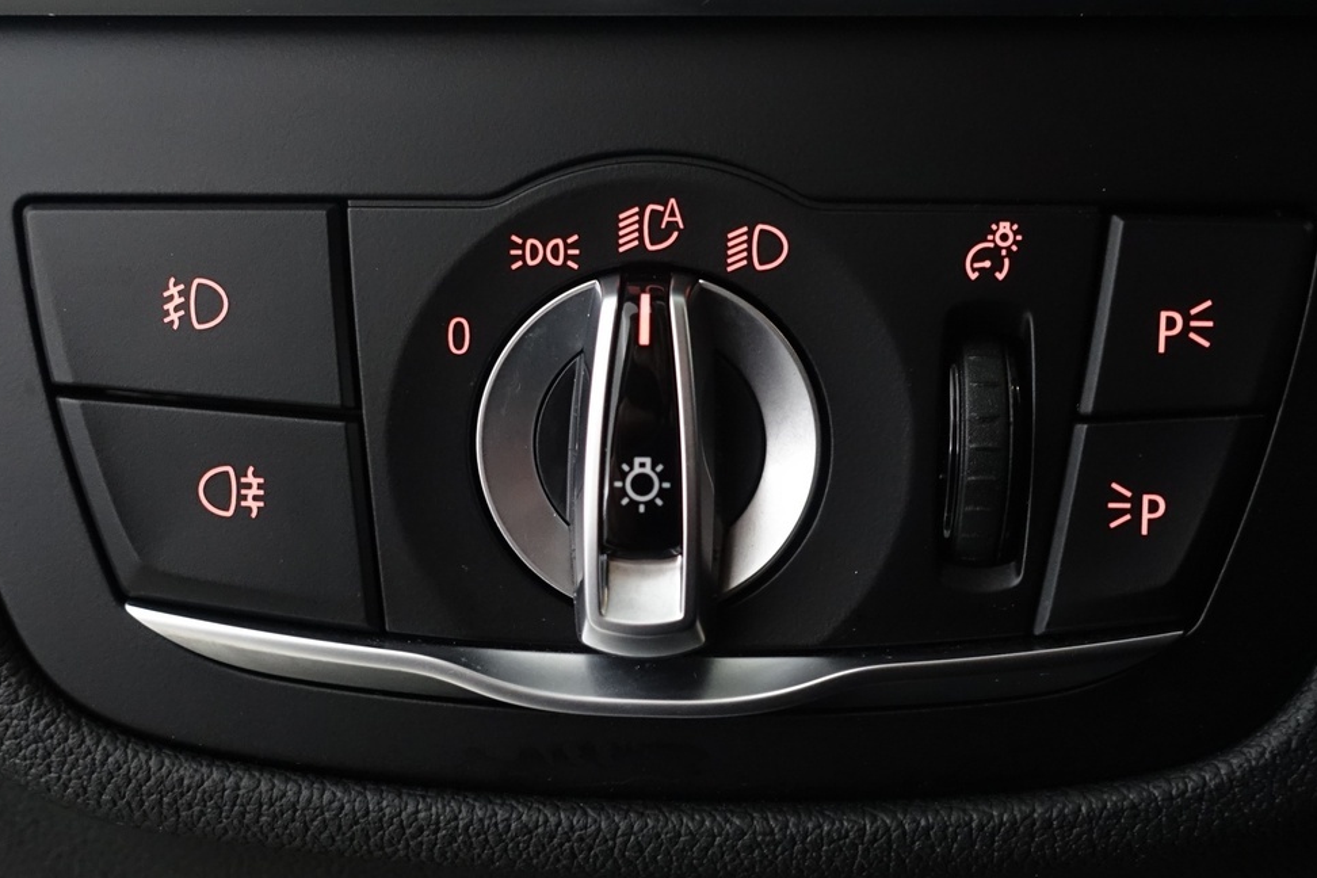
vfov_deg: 33.4
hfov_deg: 48.4
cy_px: 493
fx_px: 1463
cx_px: 633
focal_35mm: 40
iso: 1000
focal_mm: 8.8
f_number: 2.5
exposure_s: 1/30
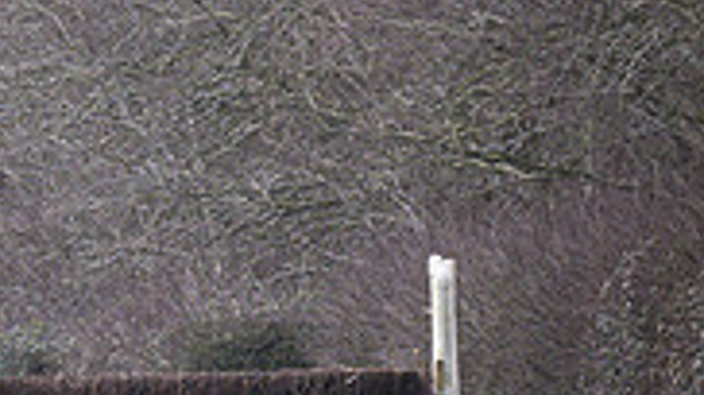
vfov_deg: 1.0
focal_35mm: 1169
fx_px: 21803
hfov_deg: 1.8
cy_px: 228
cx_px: -311
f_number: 5
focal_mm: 200
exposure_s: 1/1000
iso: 400
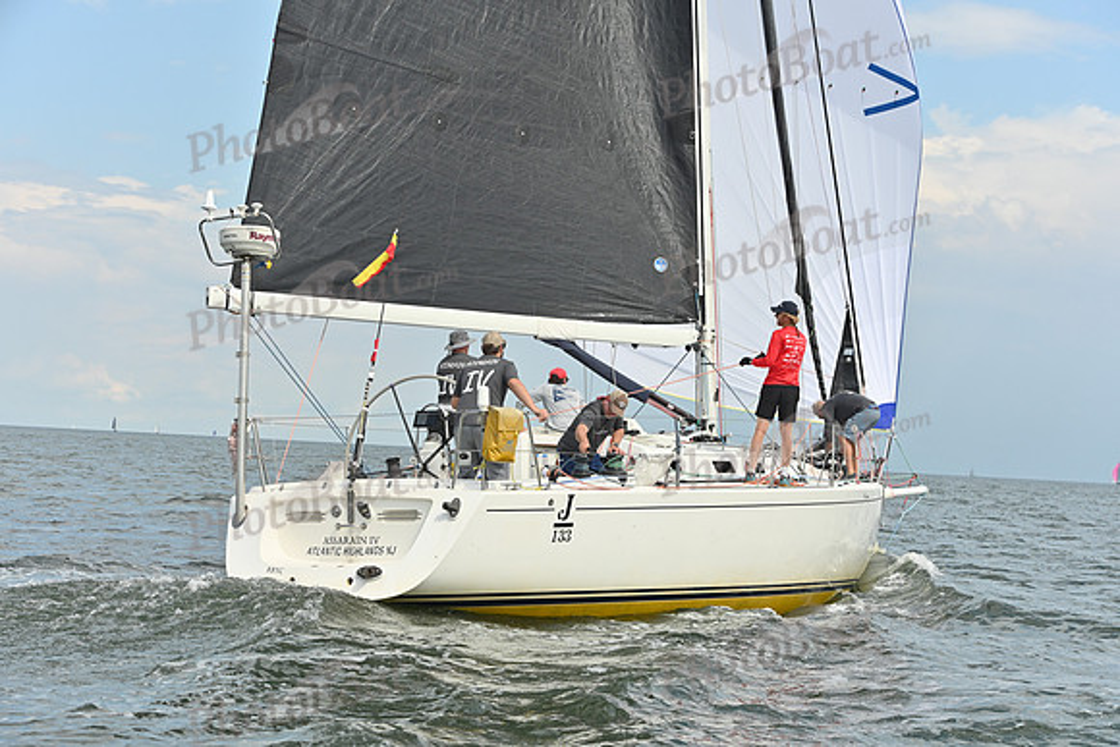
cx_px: 560
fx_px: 2178
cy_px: 374
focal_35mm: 70
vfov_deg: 19.5
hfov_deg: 28.8
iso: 320
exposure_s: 1/1600
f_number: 6.3
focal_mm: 70
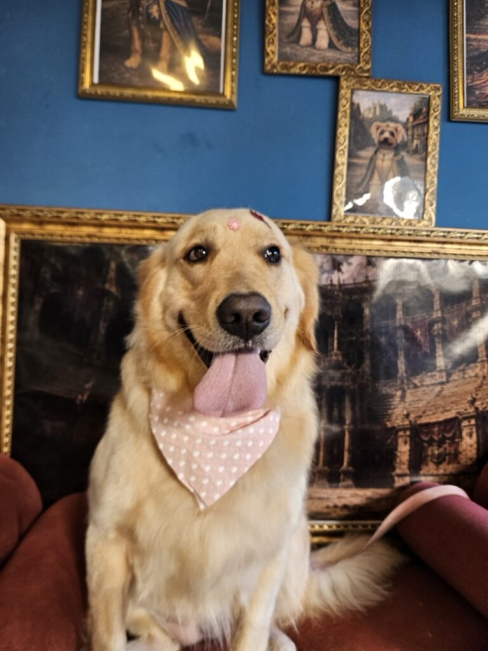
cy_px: 326
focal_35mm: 23
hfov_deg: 58.9
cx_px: 244
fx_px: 432
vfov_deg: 73.9
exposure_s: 1/180
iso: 160
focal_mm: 5.4
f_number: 1.8
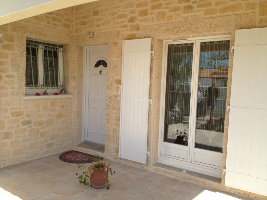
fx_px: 270
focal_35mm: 35
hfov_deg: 52.6
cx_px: 134
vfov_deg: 40.7
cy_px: 100
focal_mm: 4.28
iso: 50
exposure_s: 1/1042
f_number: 2.4
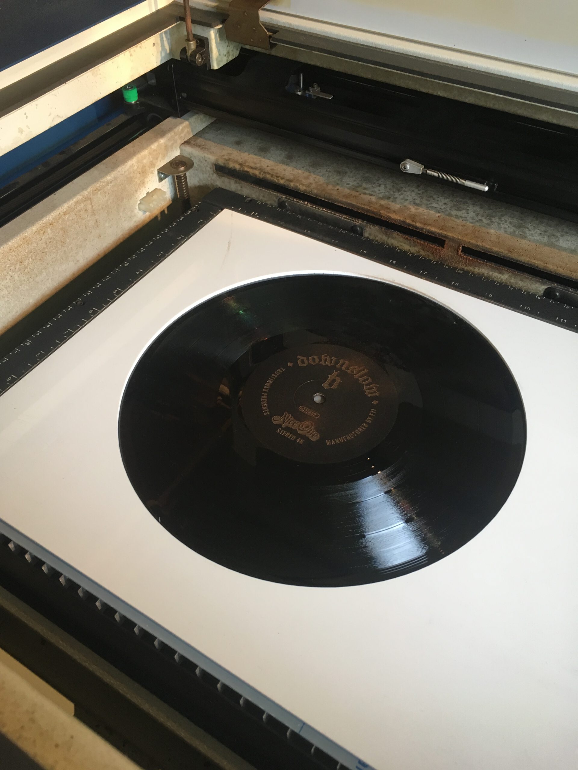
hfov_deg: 48.2
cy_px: 385
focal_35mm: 29
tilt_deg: -48.9
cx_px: 289
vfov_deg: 61.7
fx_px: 646
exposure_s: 1/33
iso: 100
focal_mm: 4.15
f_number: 2.2
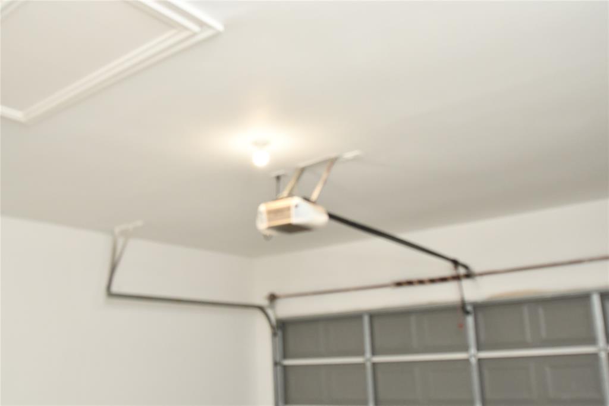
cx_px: 304
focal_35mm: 36
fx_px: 609
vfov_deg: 36.8
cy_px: 203
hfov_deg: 53.1
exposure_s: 1/60
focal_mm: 24
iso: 1250
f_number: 8
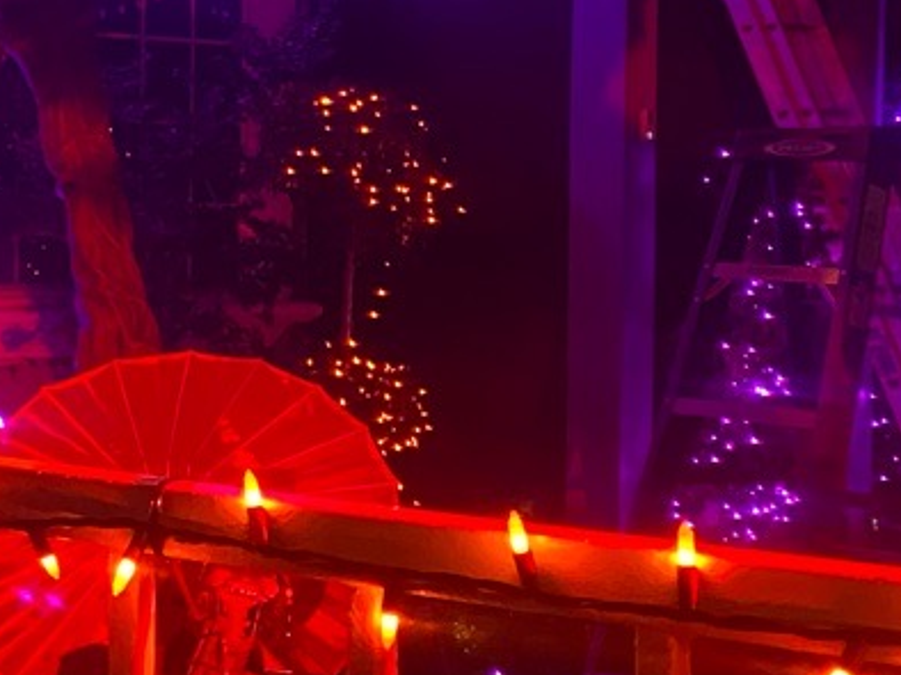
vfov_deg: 14.8
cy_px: 93
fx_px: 2575
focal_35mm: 99
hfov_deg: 17.7
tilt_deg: +0.8
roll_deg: -1.8
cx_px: -478
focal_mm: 4.25
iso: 640
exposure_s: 1/30
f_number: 1.8
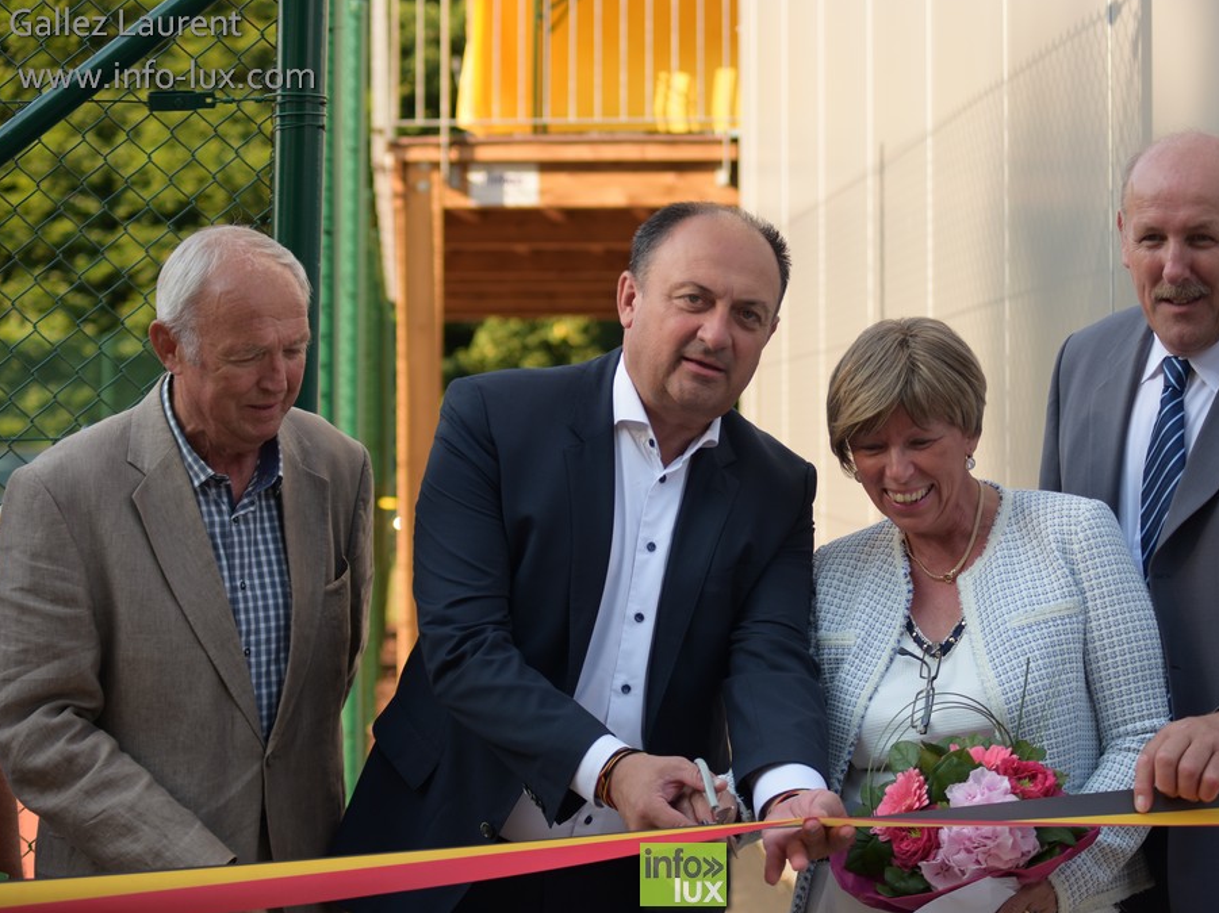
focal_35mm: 82
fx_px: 2886
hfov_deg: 23.8
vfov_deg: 18.0
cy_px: 455
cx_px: 683
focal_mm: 50
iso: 100
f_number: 2.8
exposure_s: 1/400
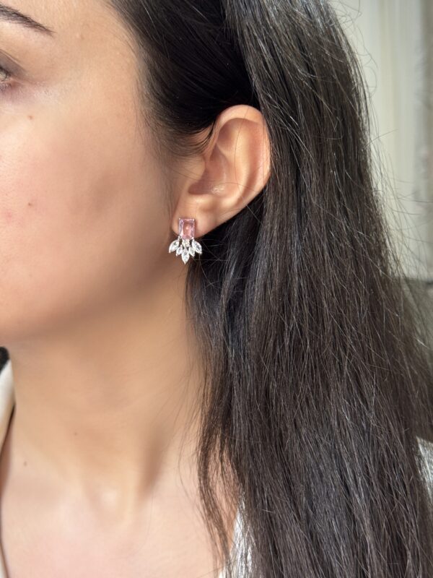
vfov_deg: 39.7
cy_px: 289
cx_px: 216
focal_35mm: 48
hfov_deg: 30.3
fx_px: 801
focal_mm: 6.76
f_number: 1.78
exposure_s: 1/60
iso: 125
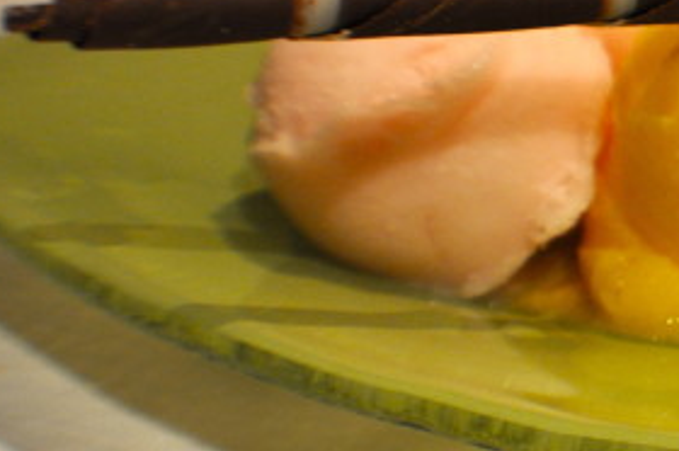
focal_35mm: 198
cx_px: 783
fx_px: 3734
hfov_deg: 10.2
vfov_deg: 6.9
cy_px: 99
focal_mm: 55
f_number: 5.6
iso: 900
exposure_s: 1/30
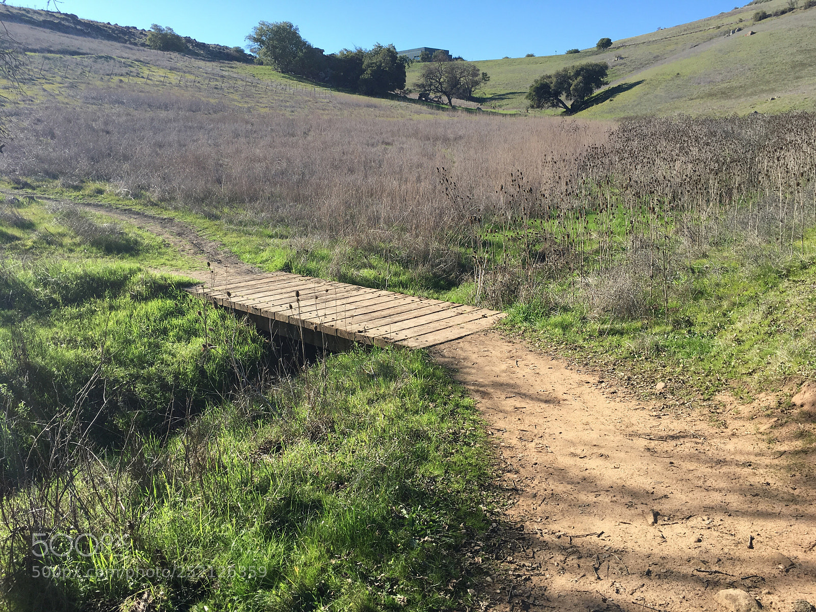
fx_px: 684
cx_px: 408
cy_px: 306
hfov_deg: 61.7
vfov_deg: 48.2
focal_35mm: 29
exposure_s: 1/718
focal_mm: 4.15
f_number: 2.2
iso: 25
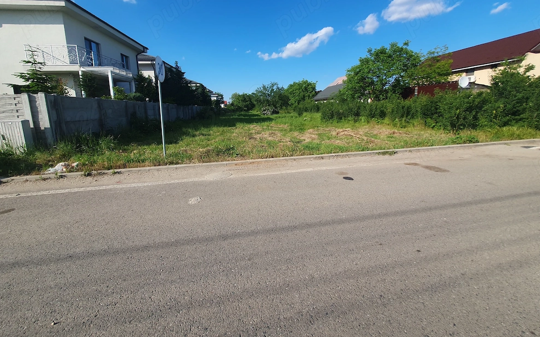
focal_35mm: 14
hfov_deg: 105.3
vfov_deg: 77.9
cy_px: 138
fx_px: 206
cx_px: 269
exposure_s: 1/990
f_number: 2.2
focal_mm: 1.8
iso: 50
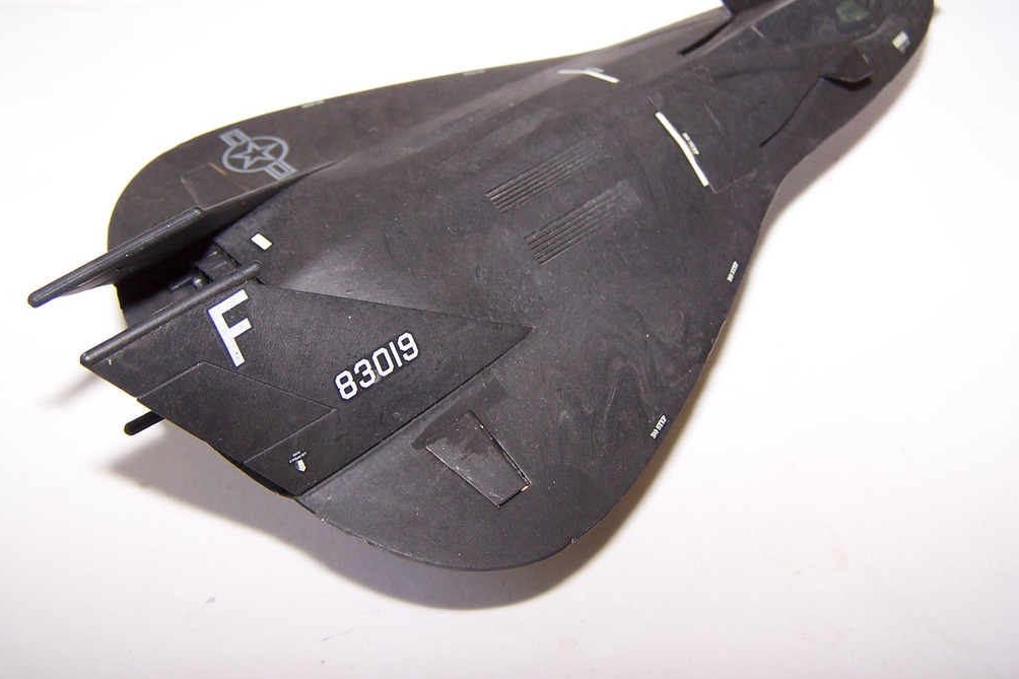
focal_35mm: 42
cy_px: 292
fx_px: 1189
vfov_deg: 31.8
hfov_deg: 46.4
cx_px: 505
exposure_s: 1/125
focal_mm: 6.3
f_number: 2.8
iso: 80
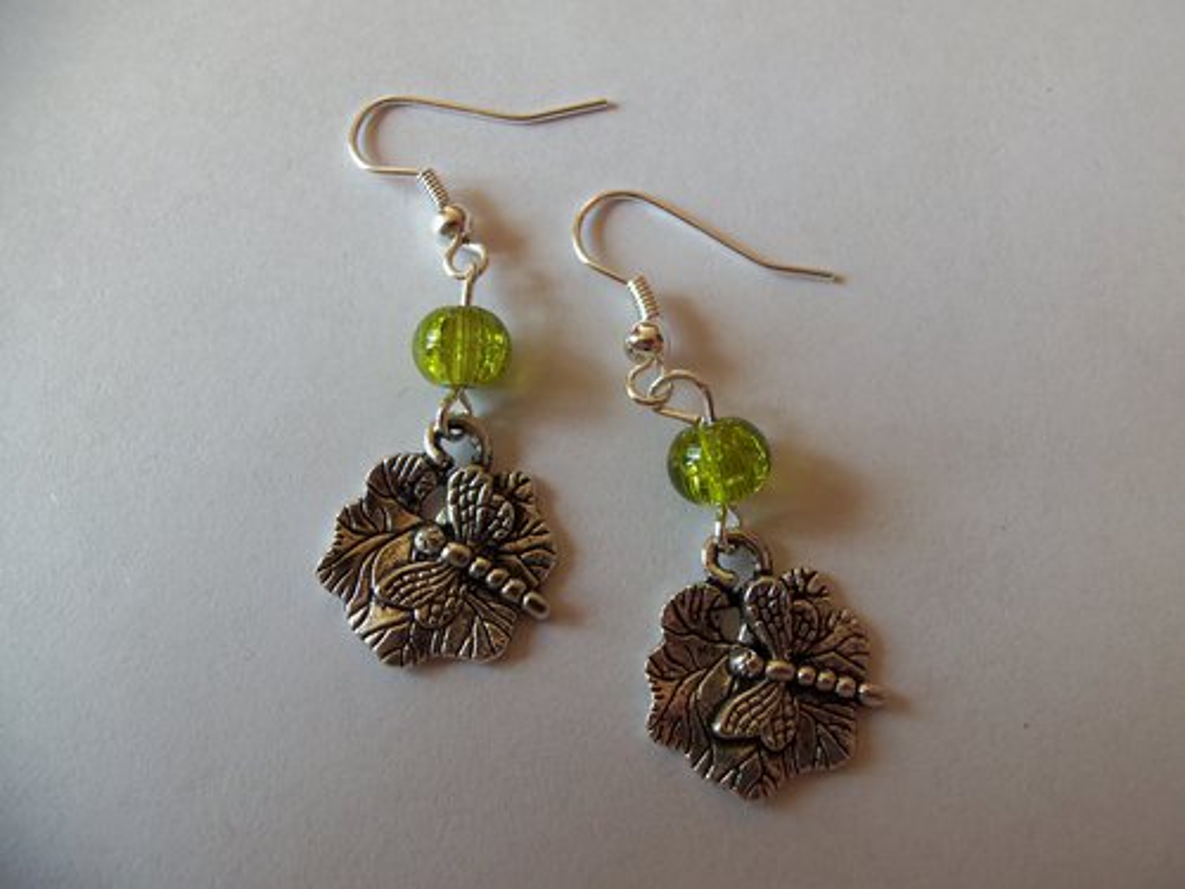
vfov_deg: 48.2
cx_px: 592
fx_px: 993
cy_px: 444
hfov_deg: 61.7
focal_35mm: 29
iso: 80
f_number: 3.4
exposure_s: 1/100
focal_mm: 5.2
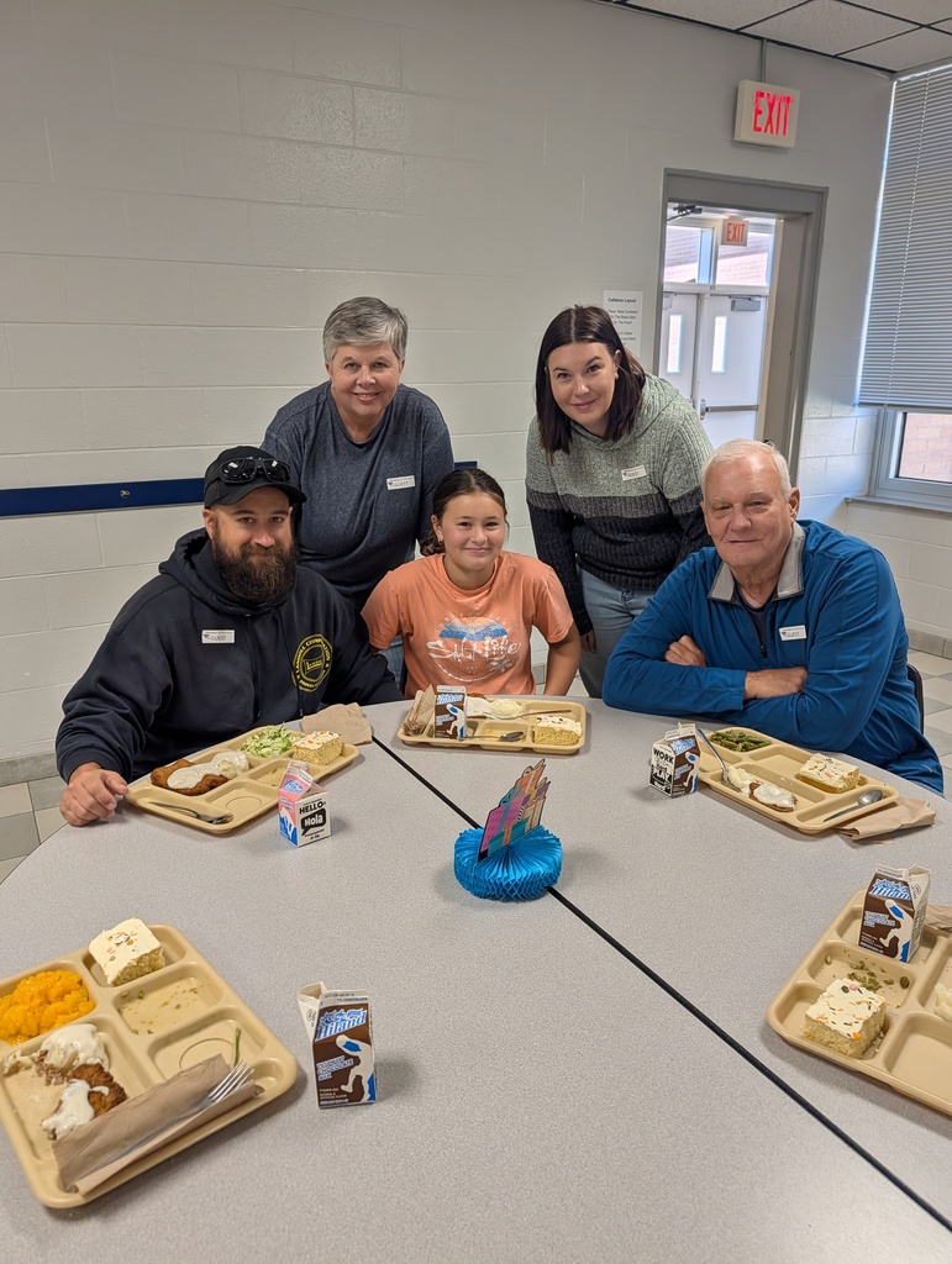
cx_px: 476
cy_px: 632
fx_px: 878
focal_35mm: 24
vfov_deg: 71.5
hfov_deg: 56.9
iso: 21
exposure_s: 1/552
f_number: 1.68
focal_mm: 6.9
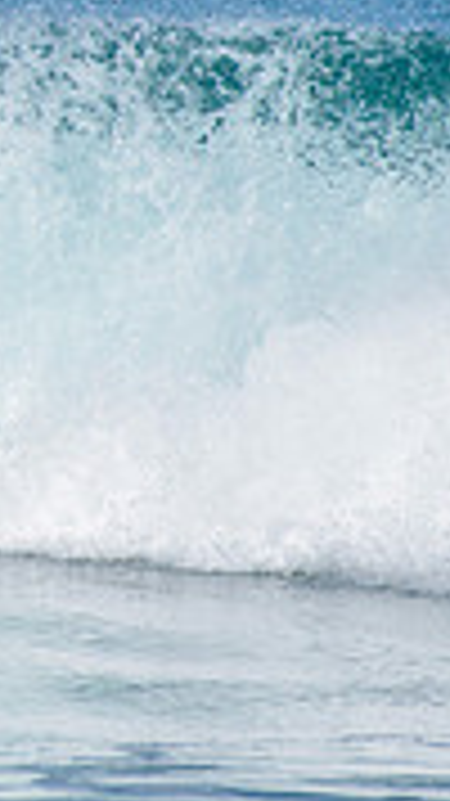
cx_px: -608
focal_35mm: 1706
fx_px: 36223
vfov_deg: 1.3
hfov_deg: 0.7
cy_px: 101
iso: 250
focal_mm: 500
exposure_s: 1/2000
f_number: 5.6
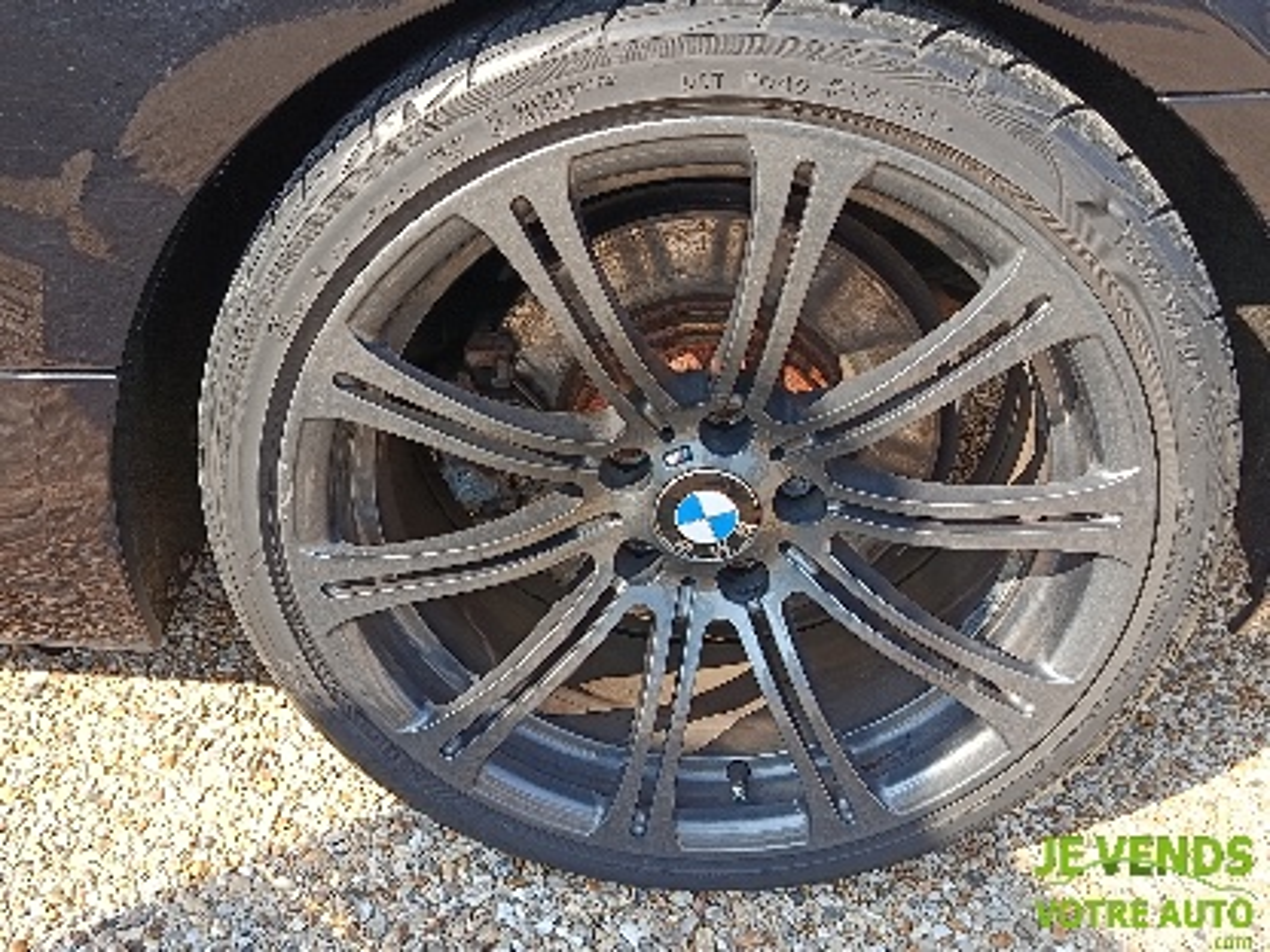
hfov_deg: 58.4
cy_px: 476
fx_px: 1137
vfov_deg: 45.4
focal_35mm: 31
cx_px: 635
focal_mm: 5.24
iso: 50
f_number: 1.7
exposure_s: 1/113
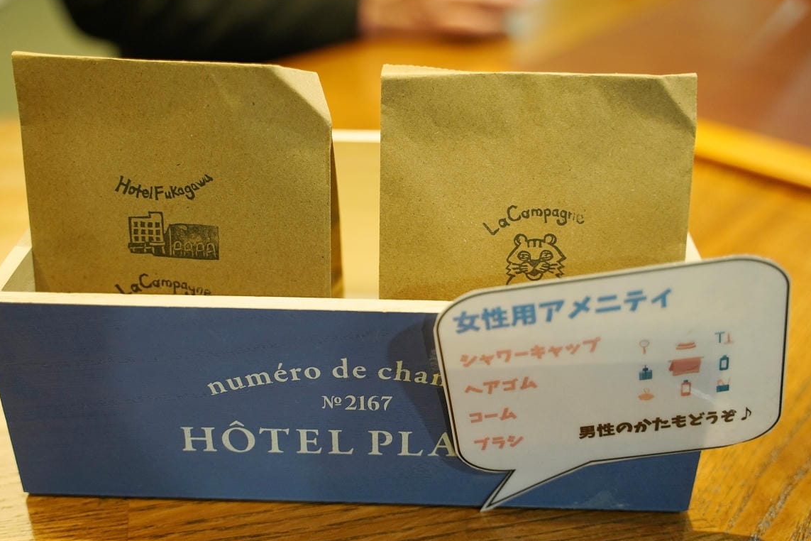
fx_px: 946
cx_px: 386
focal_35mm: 42
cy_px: 263
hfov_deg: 46.4
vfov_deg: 31.9
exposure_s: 1/60
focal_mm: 40
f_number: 2.8
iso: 1600
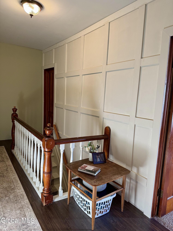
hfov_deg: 56.8
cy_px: 116
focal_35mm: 24
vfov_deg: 71.6
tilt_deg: -7.4
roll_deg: -2.4
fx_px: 160
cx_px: 86
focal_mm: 6.76
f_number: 1.78
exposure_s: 1/120
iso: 200
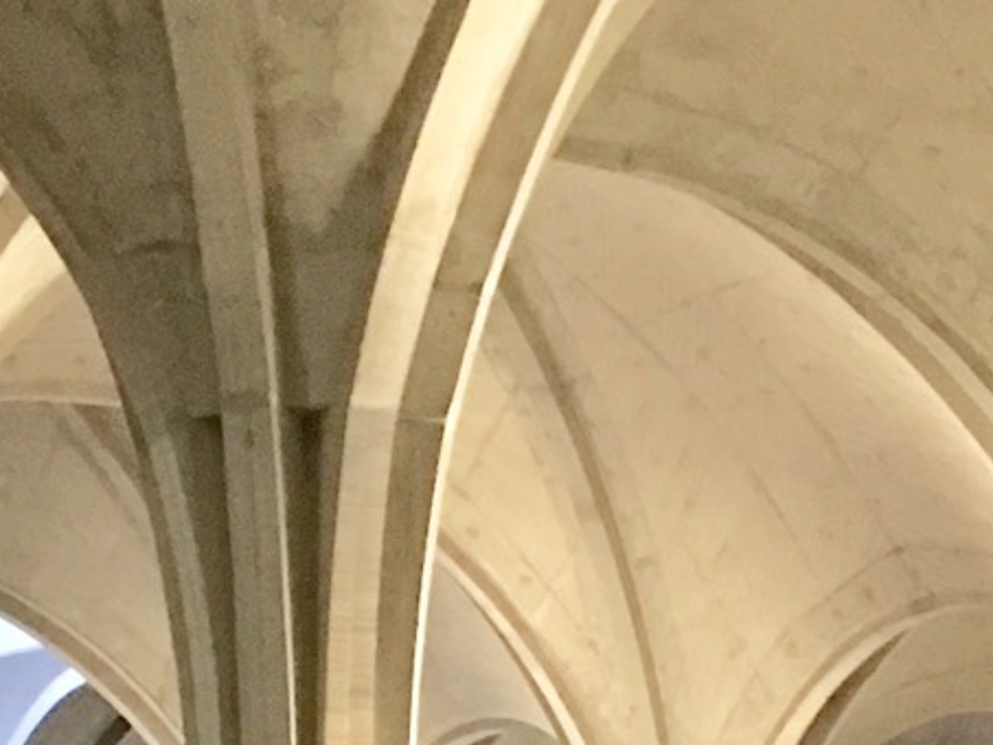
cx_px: 445
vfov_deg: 10.6
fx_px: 3759
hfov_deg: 15.0
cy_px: 1350
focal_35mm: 131
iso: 160
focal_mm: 4.15
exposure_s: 1/8
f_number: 2.2
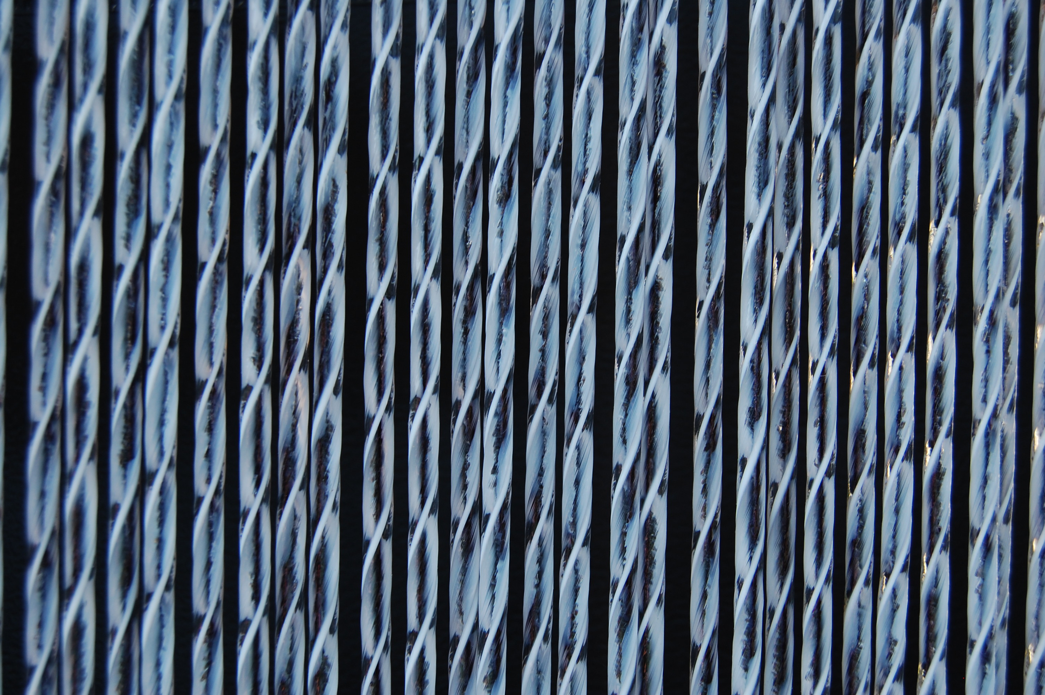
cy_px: 348
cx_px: 522
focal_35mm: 51
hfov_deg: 38.9
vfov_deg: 26.4
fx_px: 1479
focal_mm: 34
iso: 200
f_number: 7.1
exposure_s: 1/200
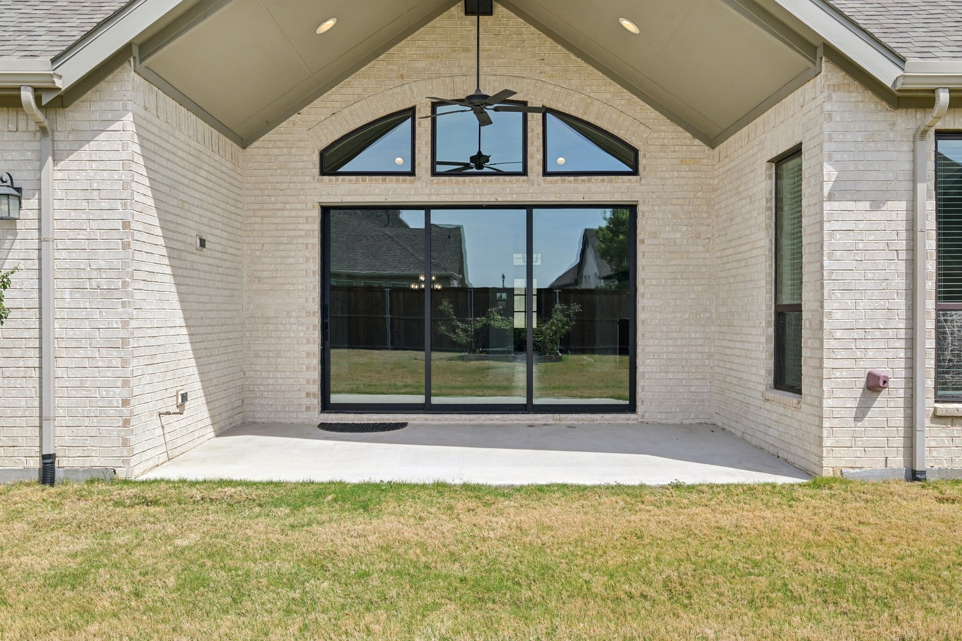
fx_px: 802
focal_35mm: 30
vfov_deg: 43.6
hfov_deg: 61.9
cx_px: 481
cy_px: 320
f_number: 8
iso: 400
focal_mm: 30
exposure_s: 1/800
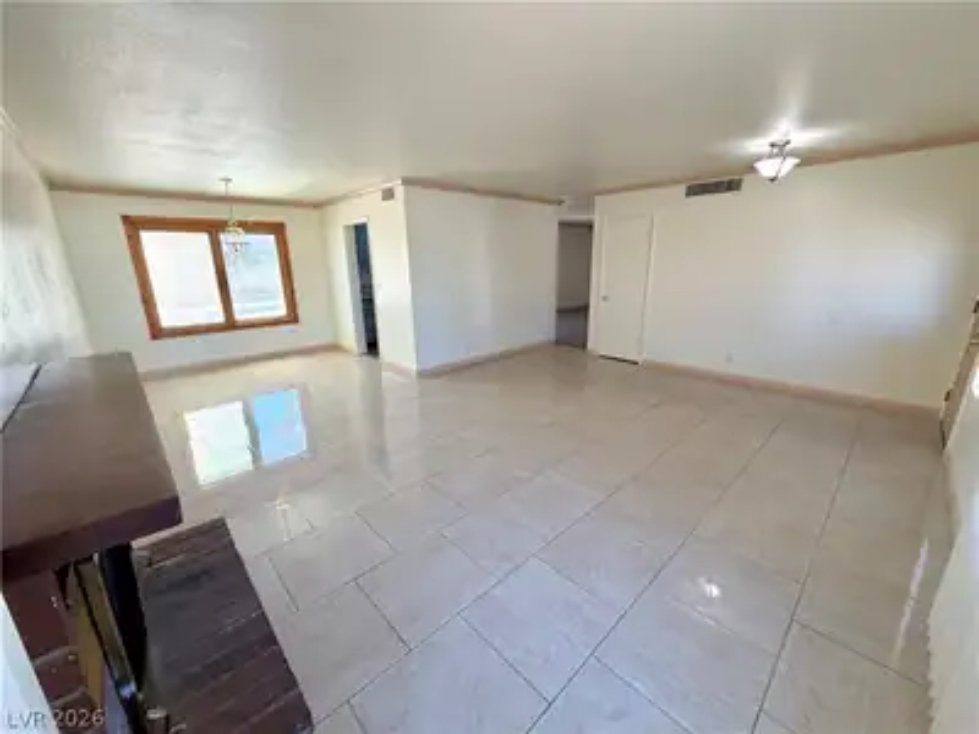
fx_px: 396
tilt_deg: -15.8
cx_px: 490
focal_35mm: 14
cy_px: 367
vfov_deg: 85.7
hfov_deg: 102.1
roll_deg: +1.6
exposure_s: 1/120
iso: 64
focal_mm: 2.22
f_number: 2.2
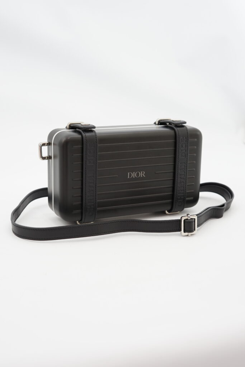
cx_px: 122
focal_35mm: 50
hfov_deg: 27.0
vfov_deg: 39.6
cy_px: 184
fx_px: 510
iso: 640
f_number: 6.3
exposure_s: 1/10
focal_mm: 50
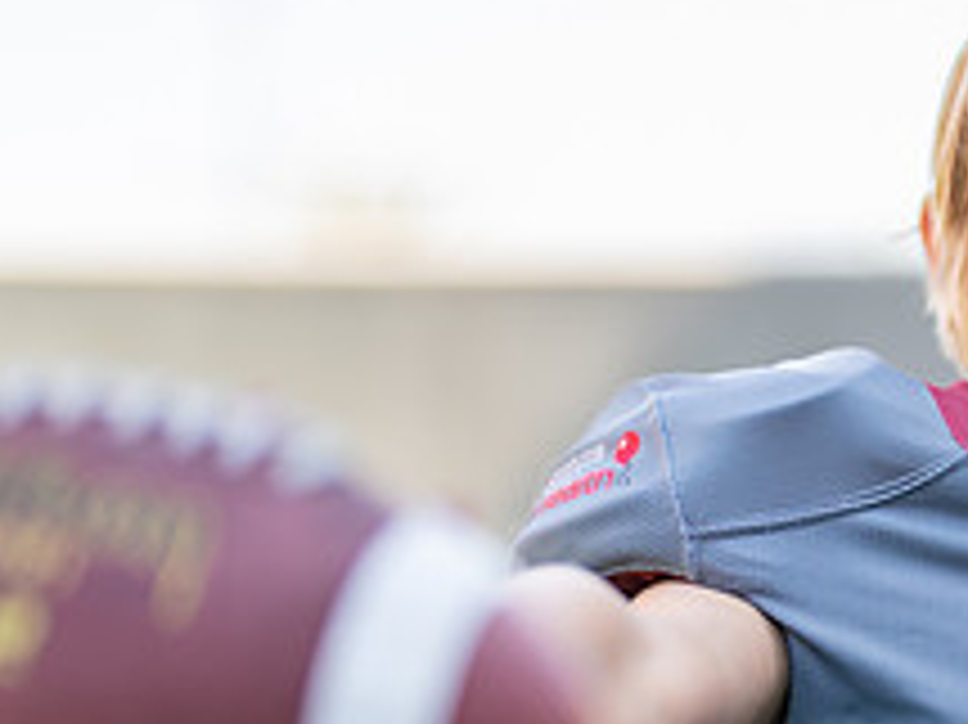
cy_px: 653
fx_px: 4248
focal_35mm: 152
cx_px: 1115
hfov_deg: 12.7
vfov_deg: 9.7
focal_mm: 50
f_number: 1.2
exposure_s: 1/1600
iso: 100
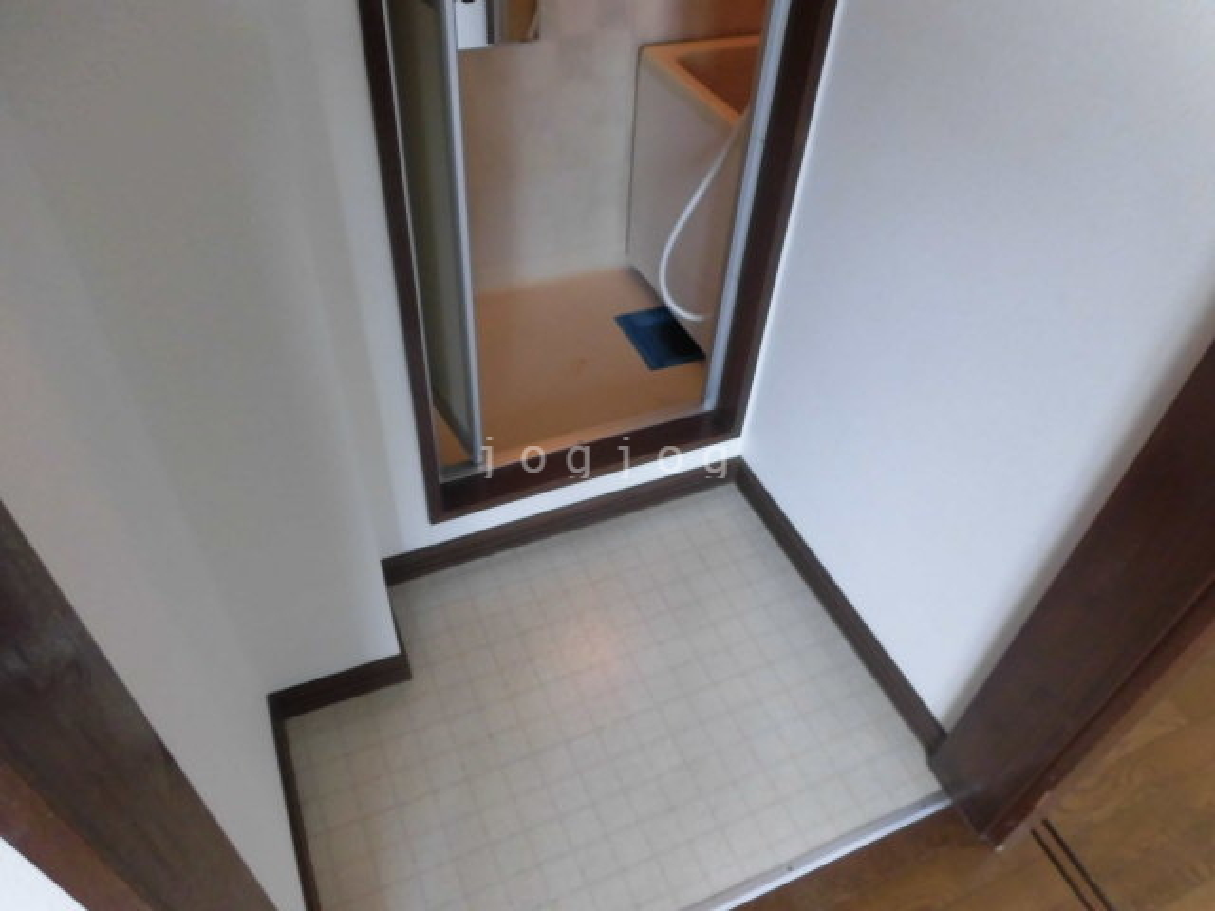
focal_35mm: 24
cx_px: 608
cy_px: 456
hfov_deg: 71.6
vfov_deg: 56.8
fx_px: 842
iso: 250
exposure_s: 1/50
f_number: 3.1
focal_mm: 4.3
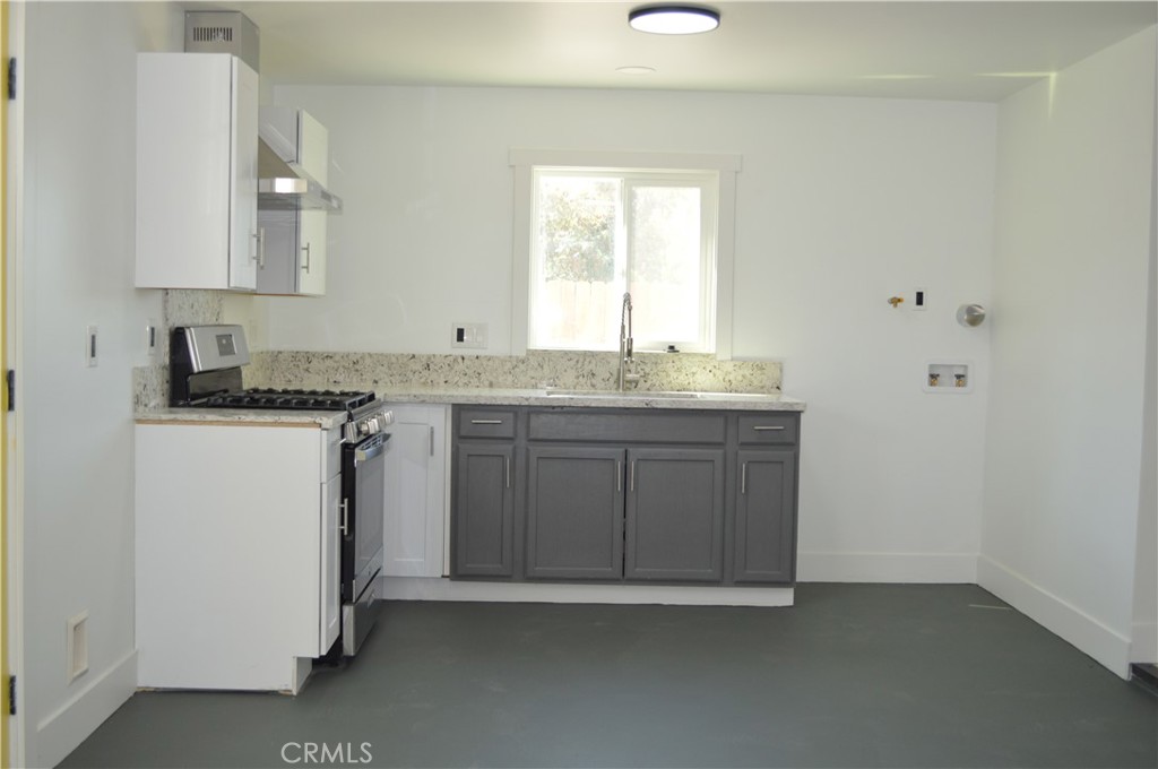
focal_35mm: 39
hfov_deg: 49.6
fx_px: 1253
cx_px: 579
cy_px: 384
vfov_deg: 34.1
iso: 400
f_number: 4.2
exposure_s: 1/80
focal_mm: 26
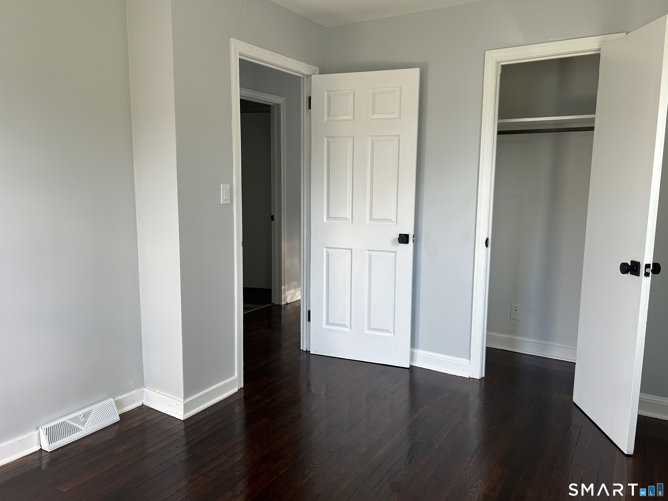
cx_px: 334
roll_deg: -1.0
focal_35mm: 26
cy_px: 250
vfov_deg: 53.1
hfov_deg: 67.3
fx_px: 502
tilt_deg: -7.3
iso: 80
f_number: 1.5
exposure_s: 1/121
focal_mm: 5.7
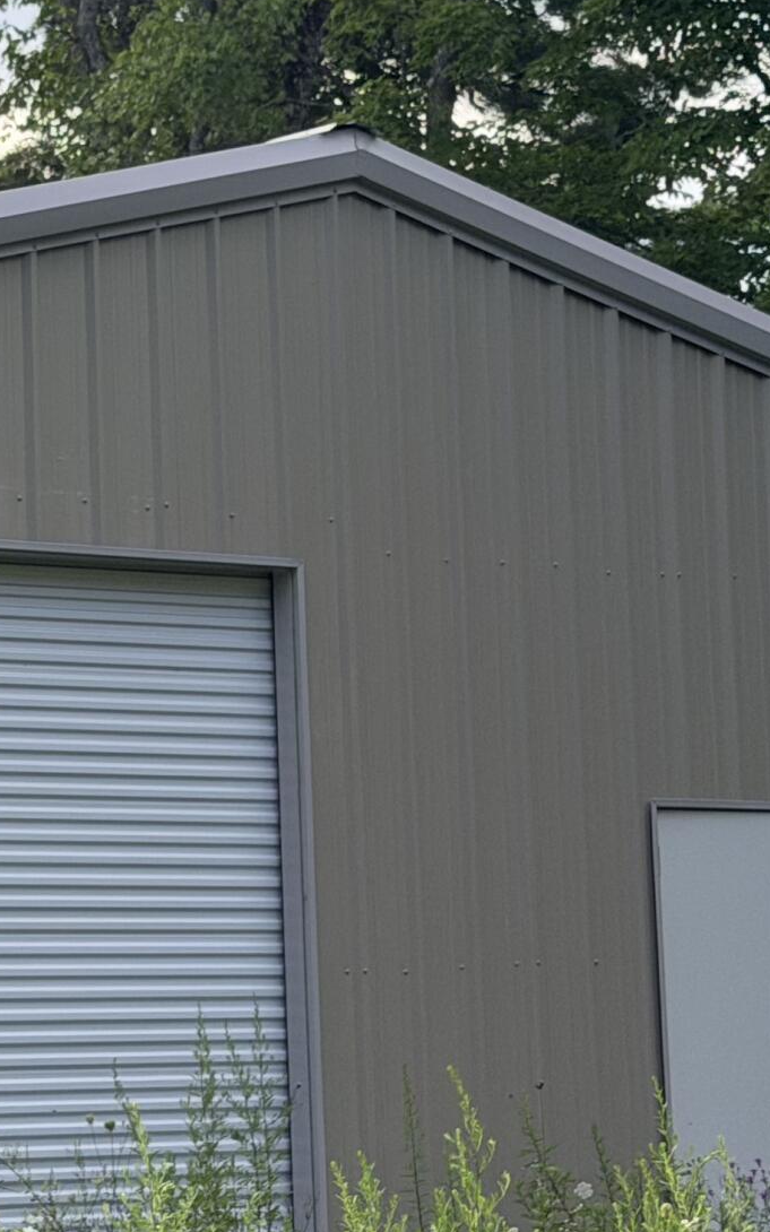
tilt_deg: +6.2
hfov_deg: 9.3
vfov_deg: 14.9
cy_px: 500
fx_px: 4702
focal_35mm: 140
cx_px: -90
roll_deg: +2.2
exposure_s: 1/1100
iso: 100
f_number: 1.78
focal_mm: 6.76
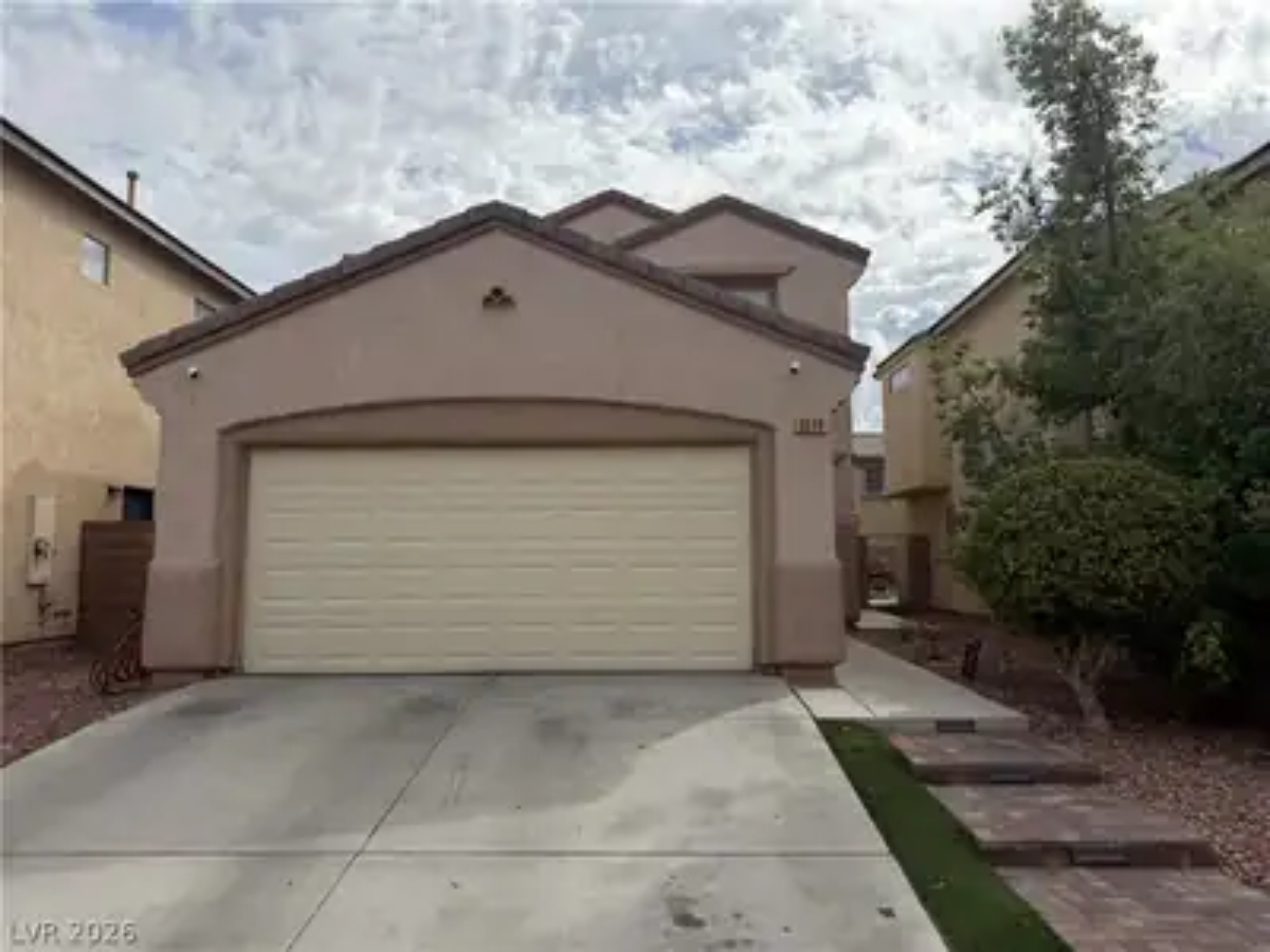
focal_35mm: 24
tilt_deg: +5.9
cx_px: 635
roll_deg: +0.4
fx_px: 881
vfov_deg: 56.8
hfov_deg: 71.6
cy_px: 476
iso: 125
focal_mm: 6.76
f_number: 1.78
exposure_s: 1/10309
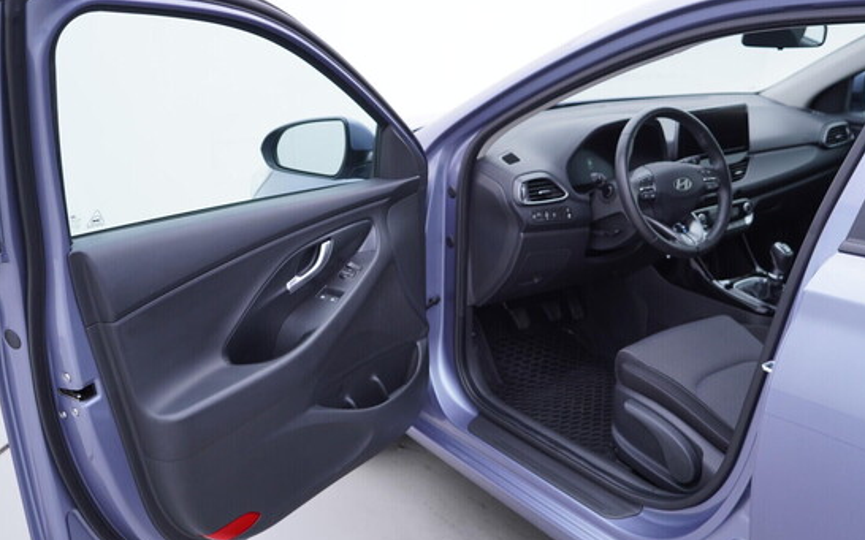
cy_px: 270
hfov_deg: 52.8
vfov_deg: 34.4
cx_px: 434
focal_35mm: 37
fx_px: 872
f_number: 3.2
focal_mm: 24
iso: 125
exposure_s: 1/50
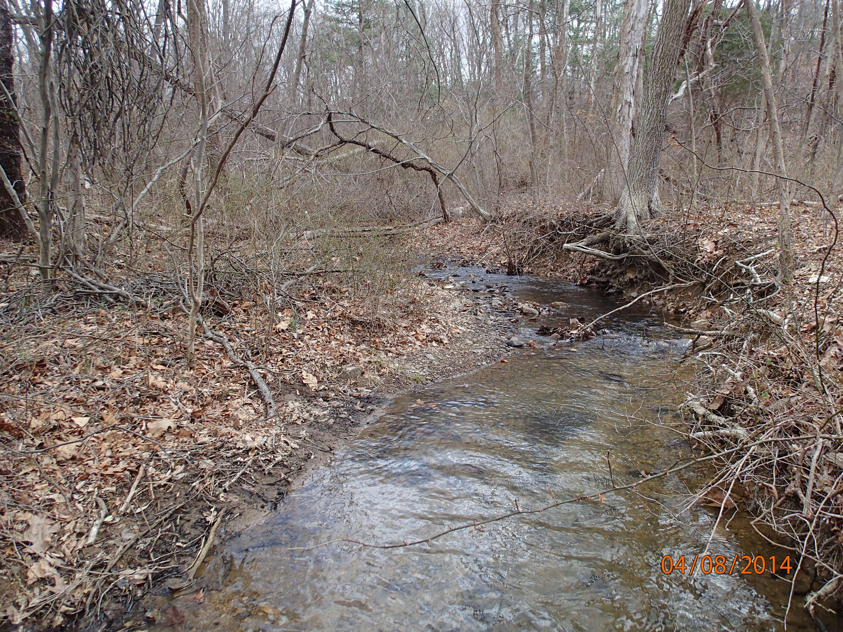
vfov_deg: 54.9
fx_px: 609
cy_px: 316
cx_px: 422
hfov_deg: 69.4
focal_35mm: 25
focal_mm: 4.5
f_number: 2.8
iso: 200
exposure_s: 1/640
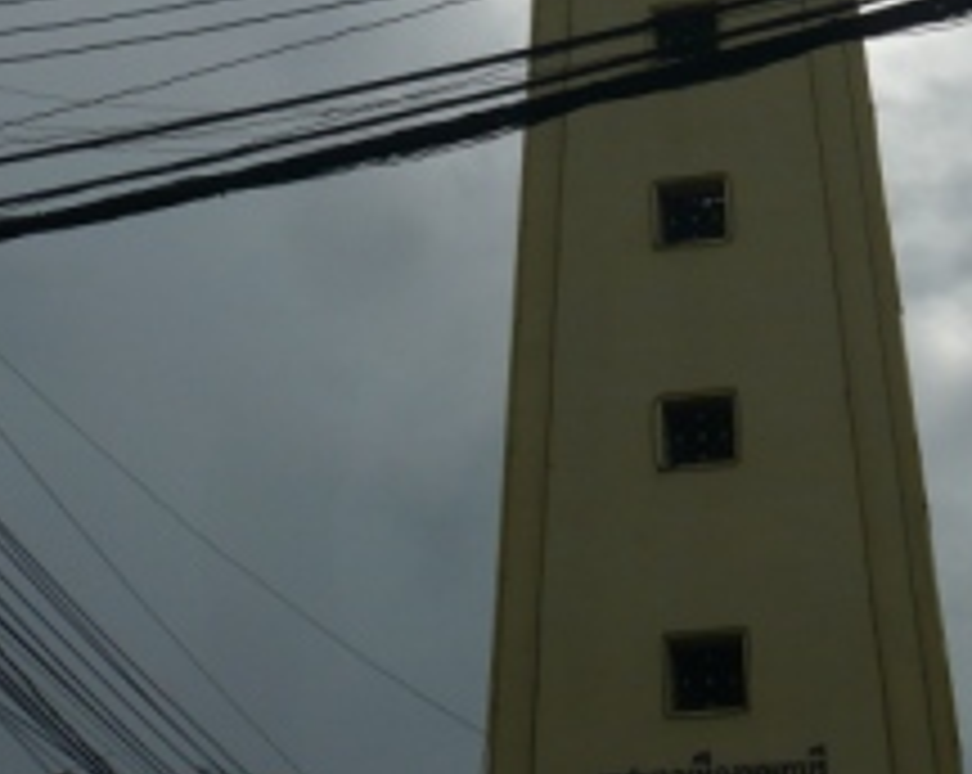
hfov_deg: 26.6
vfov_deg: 21.2
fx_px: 2039
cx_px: 693
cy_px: 144
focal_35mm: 71
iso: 100
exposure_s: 1/1600
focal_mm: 5.8
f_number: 8
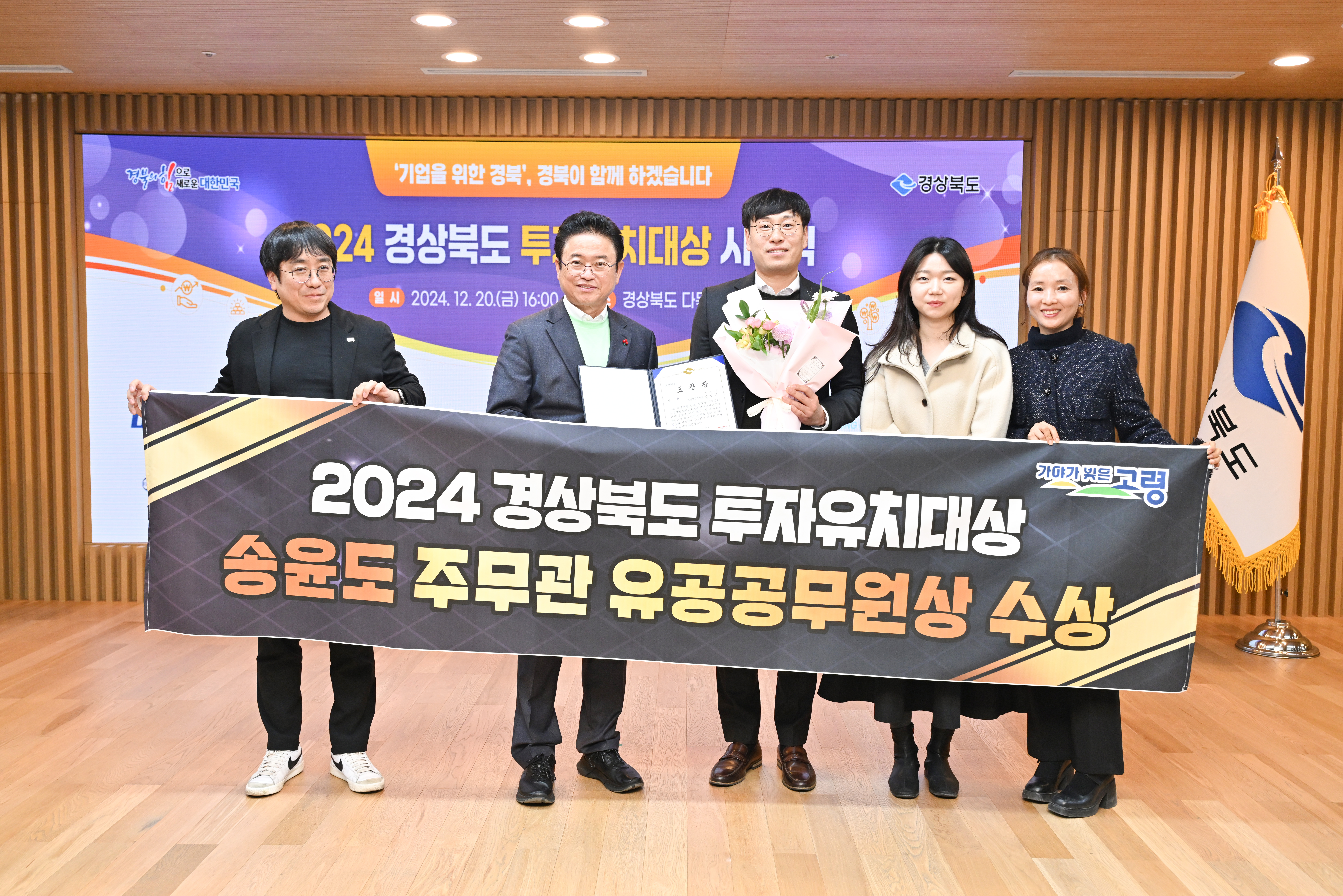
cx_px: 672
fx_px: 1231
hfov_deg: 57.2
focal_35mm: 33
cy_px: 448
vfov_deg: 40.0
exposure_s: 1/160
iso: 1250
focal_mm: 33
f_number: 4
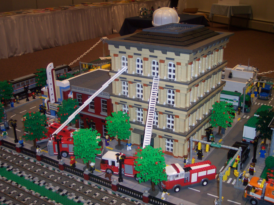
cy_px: 99
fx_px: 324
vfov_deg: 35.1
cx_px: 140
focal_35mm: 41
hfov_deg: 45.8
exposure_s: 1/30
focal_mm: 8
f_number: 2.8
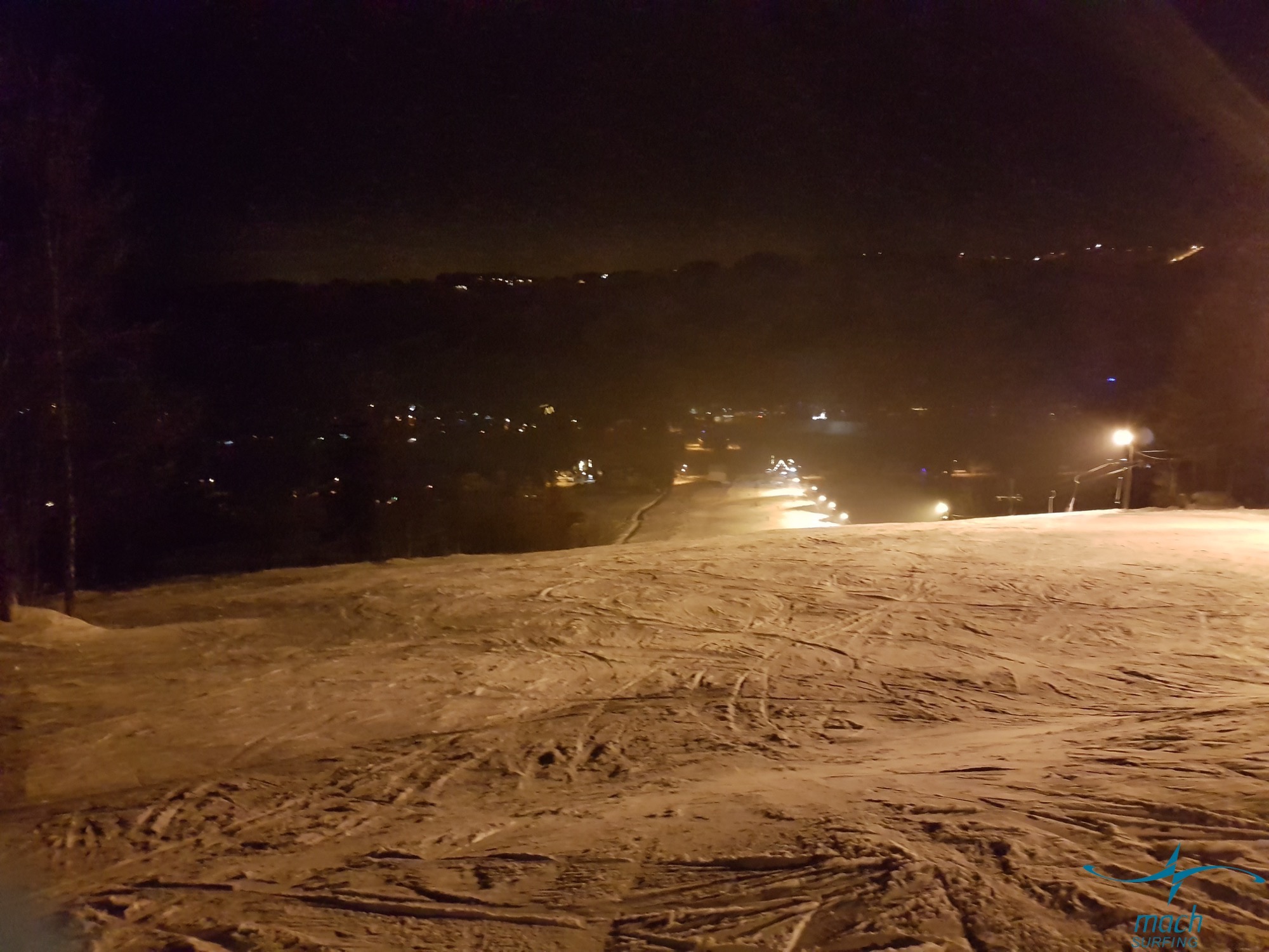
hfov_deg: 67.3
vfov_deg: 53.1
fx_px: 953
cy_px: 476
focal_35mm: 26
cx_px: 634
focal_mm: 4.2
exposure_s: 1/10
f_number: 1.7
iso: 1000
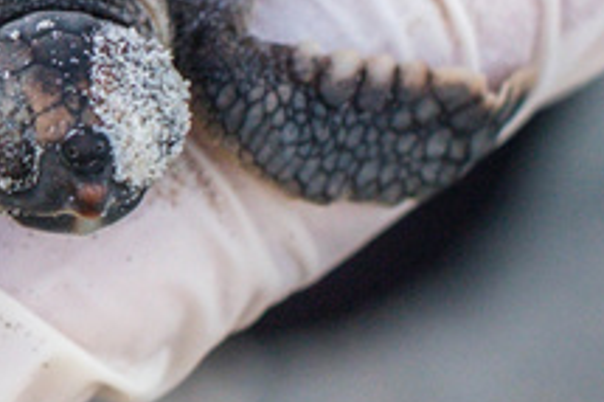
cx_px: -320
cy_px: 118
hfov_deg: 8.0
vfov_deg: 5.4
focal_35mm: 252
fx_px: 4225
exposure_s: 1/140
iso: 800
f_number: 4.5
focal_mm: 35
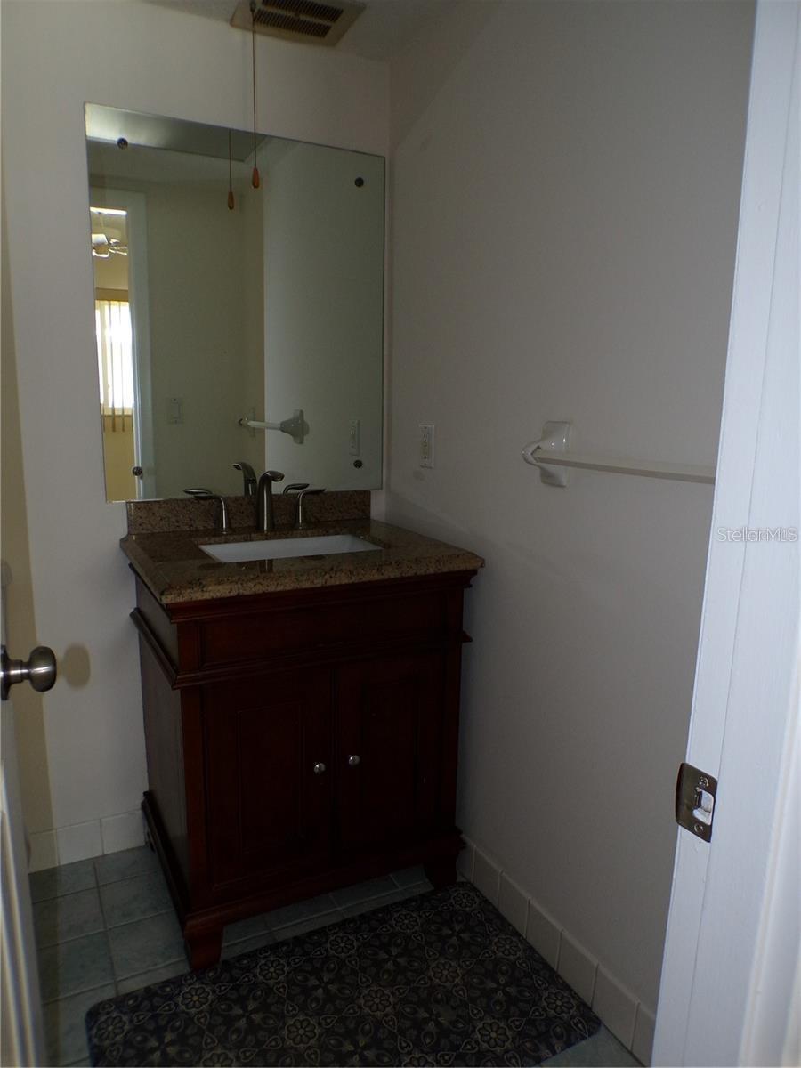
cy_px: 534
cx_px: 400
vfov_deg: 71.6
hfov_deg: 56.8
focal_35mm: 24
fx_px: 740
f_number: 3
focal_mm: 4.3
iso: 200
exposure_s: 1/34
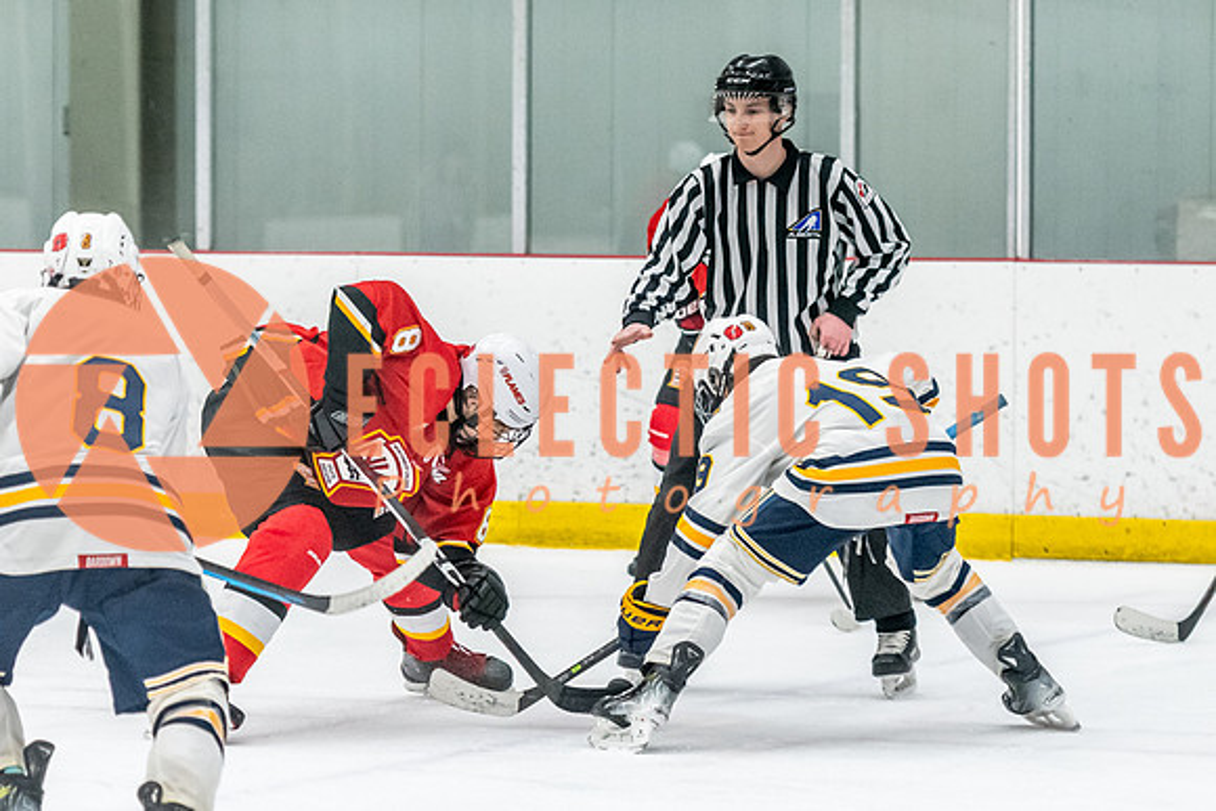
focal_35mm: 219
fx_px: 7402
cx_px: 501
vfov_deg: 6.3
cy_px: 586
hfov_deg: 9.4
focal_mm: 110
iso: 3200
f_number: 2.8
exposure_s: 1/800
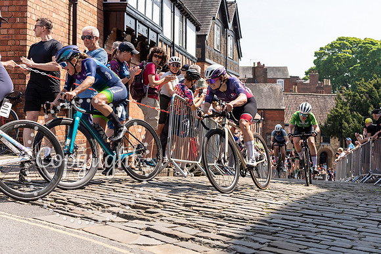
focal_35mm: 51
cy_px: 111
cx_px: 224
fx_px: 535
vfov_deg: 26.7
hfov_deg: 39.0
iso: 160
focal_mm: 38
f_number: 3.5
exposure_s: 1/2500
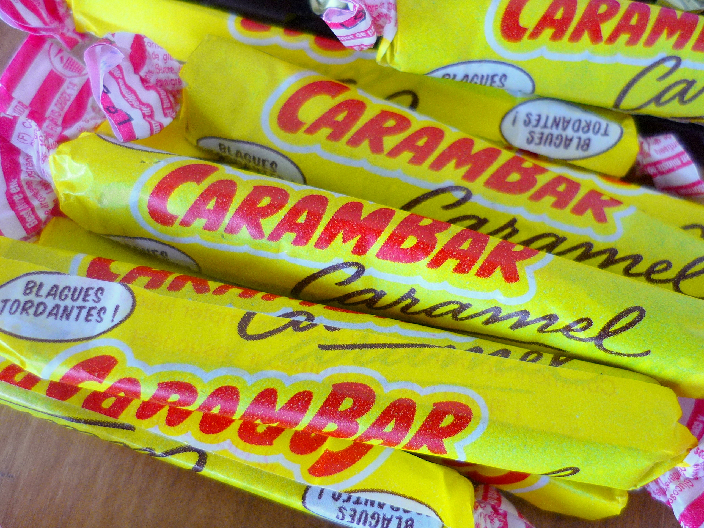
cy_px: 264
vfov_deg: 42.9
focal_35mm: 33
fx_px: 671
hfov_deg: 55.4
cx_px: 352
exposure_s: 1/40
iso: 100
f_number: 2.8
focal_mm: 5.5
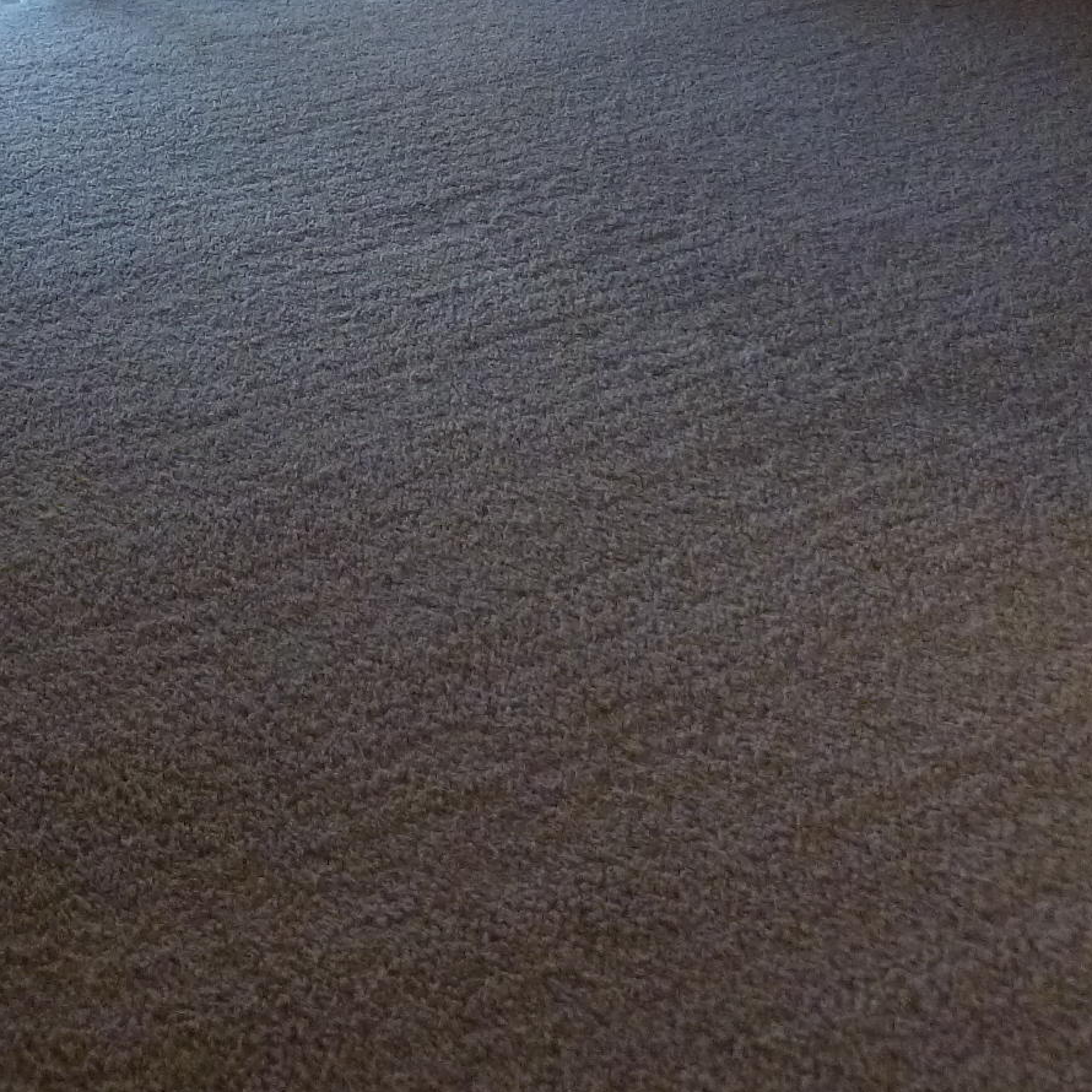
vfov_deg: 27.4
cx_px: 390
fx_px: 2177
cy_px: 153
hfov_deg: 28.0
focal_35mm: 61
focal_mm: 4.3
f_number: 3.3
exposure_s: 1/60
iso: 400
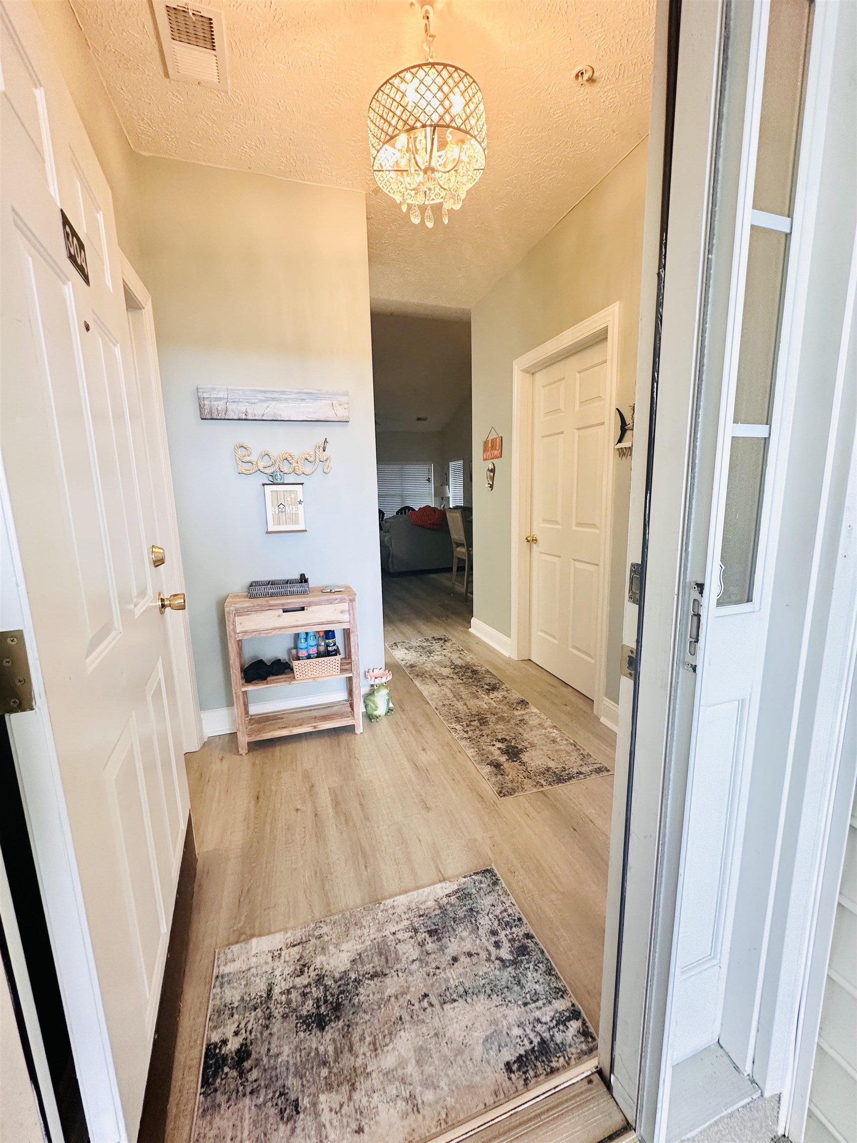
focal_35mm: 14
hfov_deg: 85.7
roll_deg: +0.9
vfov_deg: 102.1
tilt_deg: -9.6
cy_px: 572
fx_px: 462
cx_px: 428
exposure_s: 1/60
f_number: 2.2
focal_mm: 2.22
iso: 200
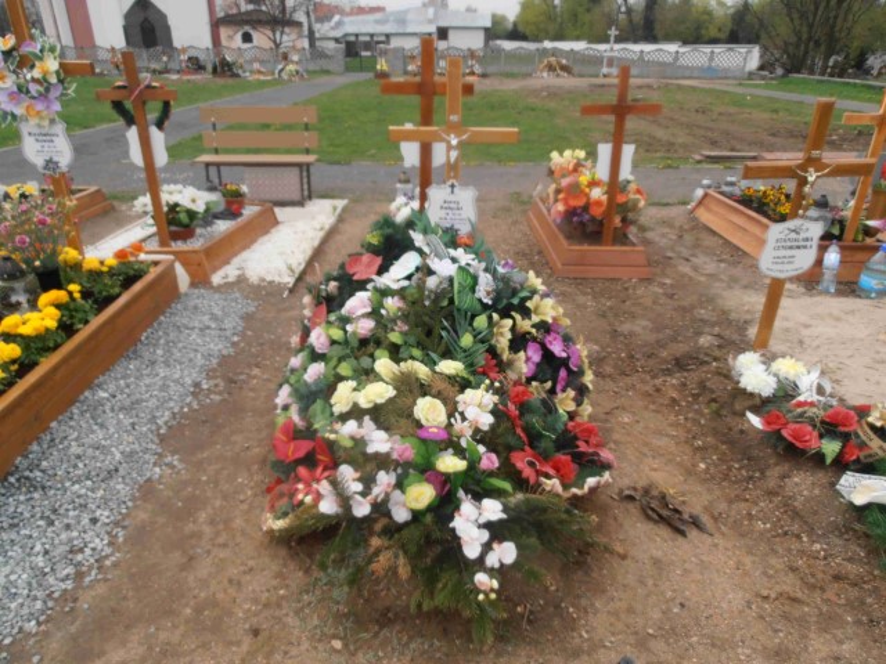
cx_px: 443
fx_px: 614
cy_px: 332
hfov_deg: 71.6
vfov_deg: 56.8
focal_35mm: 24
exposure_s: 1/800
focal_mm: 4.2
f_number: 3
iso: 80
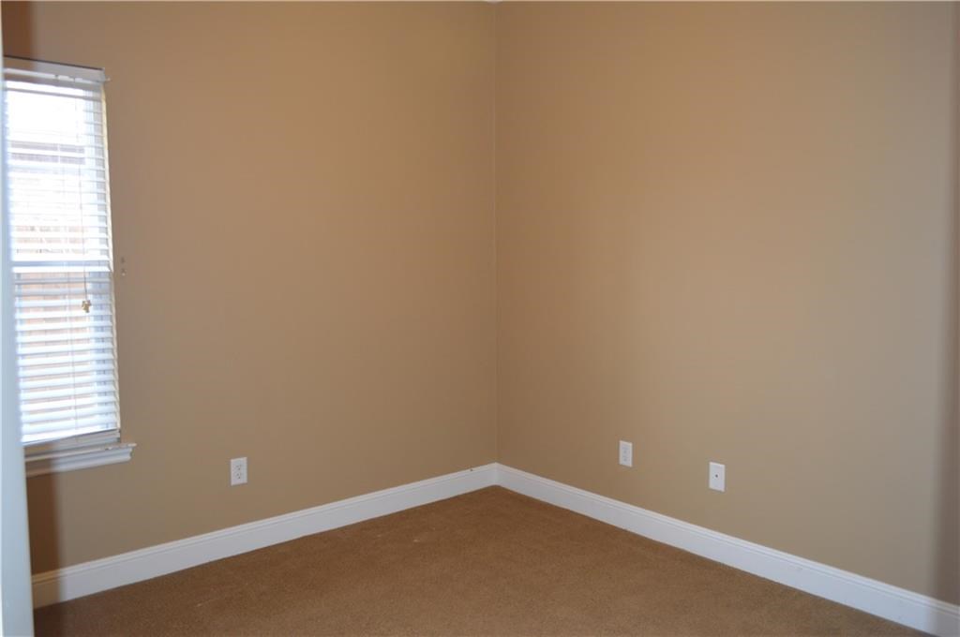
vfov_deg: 47.8
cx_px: 480
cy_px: 318
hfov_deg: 67.4
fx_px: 719
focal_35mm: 27
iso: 450
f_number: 3.5
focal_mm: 18
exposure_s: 1/60
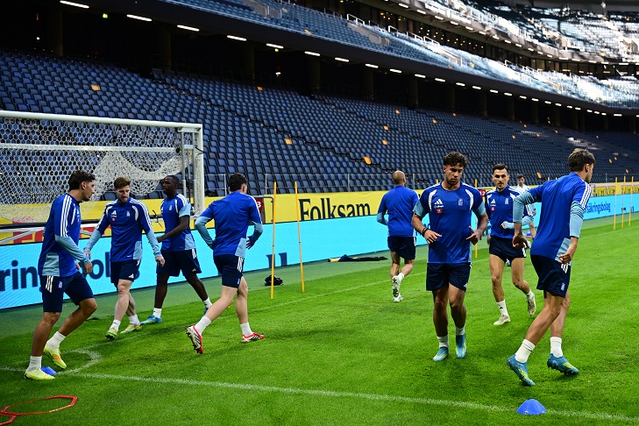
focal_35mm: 48
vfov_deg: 27.9
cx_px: 431
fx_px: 852
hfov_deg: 40.6
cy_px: 151
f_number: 2.8
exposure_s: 1/800
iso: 640
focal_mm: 35
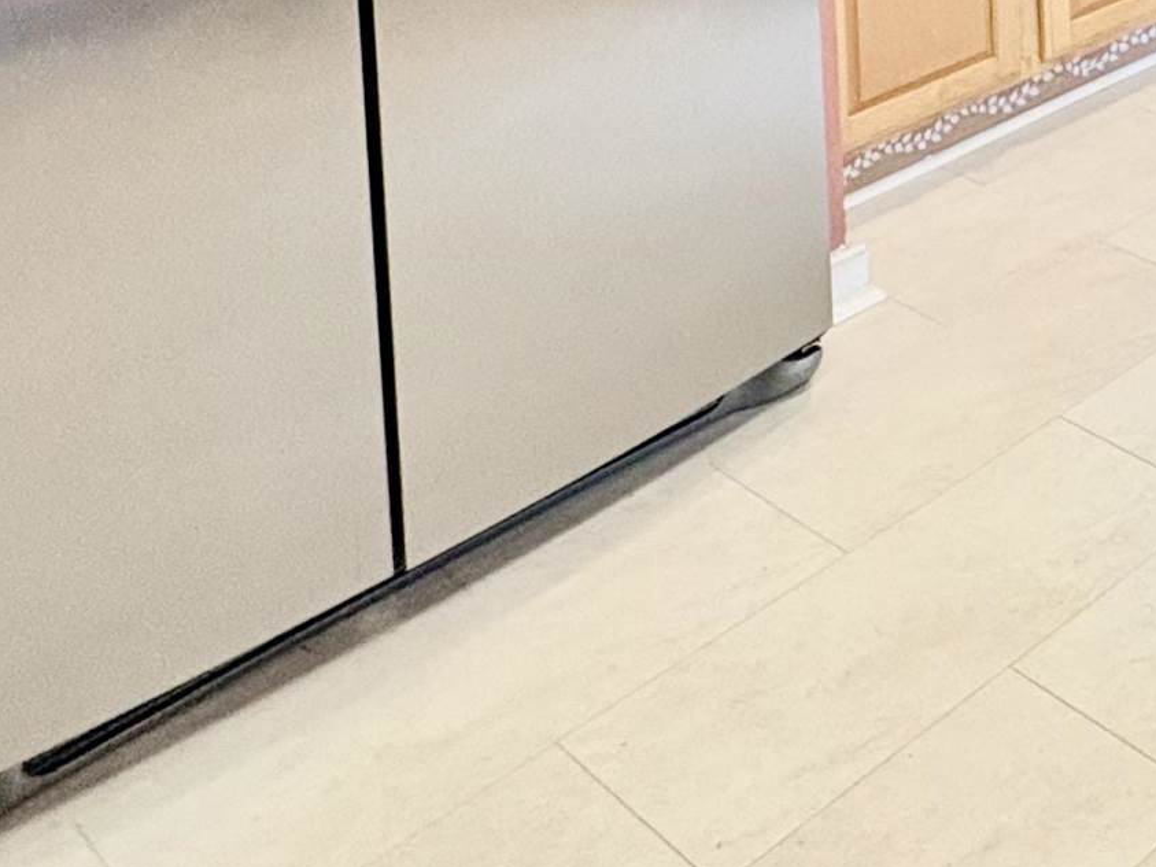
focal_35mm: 51
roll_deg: +1.7
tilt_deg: -2.1
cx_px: 1666
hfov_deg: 27.7
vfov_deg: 21.6
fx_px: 1703
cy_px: -575
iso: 500
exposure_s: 1/60
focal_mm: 2.22
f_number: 2.2
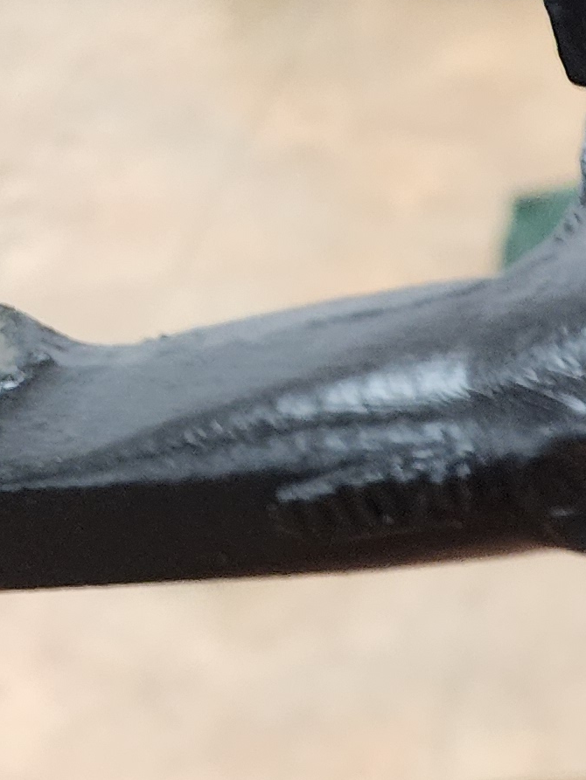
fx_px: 2324
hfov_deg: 11.6
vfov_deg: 17.2
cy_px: 1178
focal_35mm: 103
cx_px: 1440
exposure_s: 1/120
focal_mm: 6.4
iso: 500
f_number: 1.8
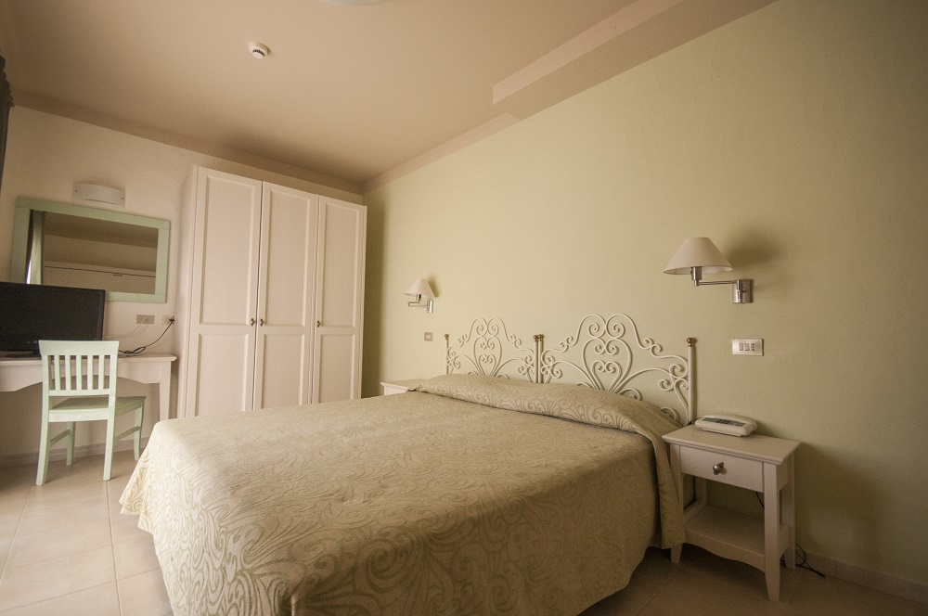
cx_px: 464
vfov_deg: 77.2
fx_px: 386
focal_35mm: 15
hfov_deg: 100.5
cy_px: 308
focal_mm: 10
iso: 1600
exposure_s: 1/50
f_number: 7.1
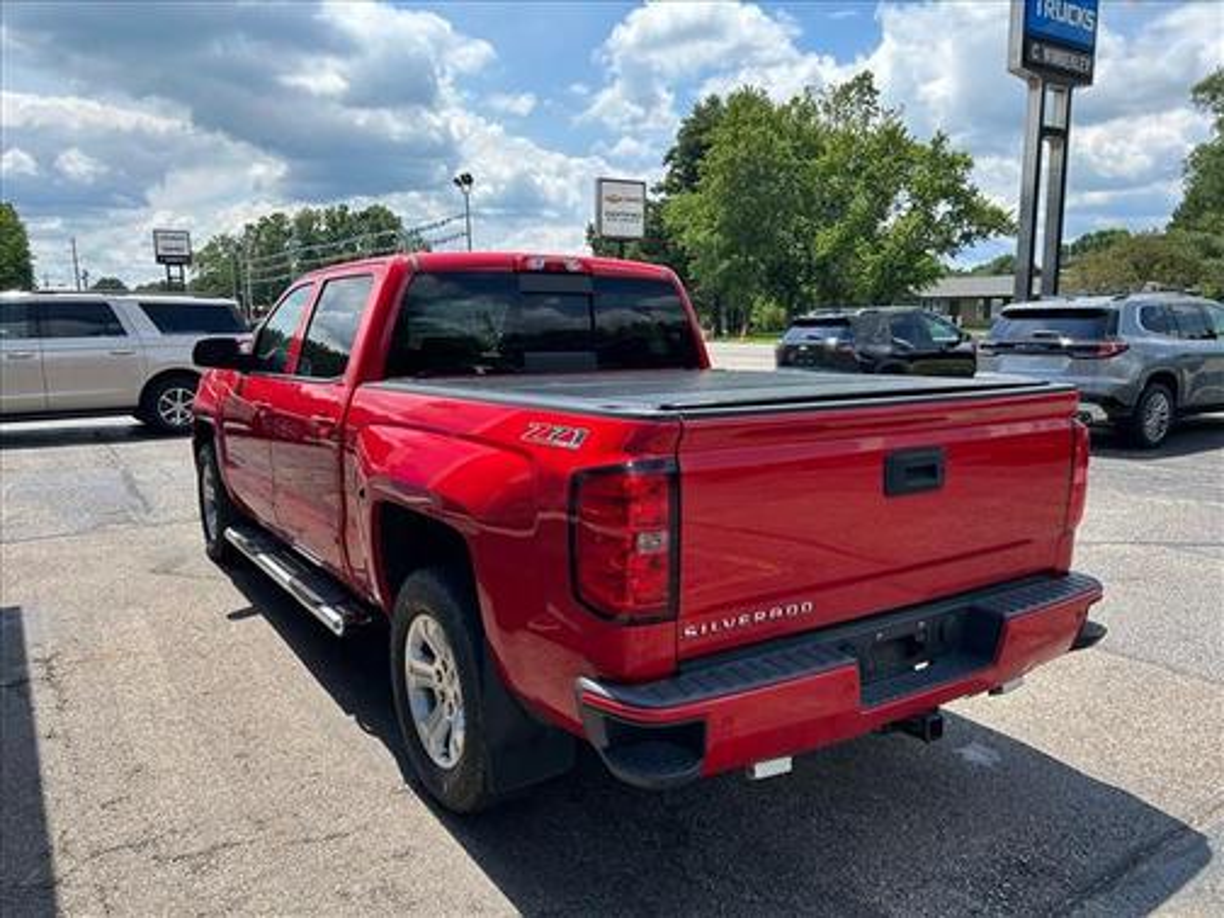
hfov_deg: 67.3
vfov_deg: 53.1
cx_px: 612
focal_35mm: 26
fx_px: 919
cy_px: 459
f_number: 1.5
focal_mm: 5.7
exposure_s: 1/2353
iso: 50
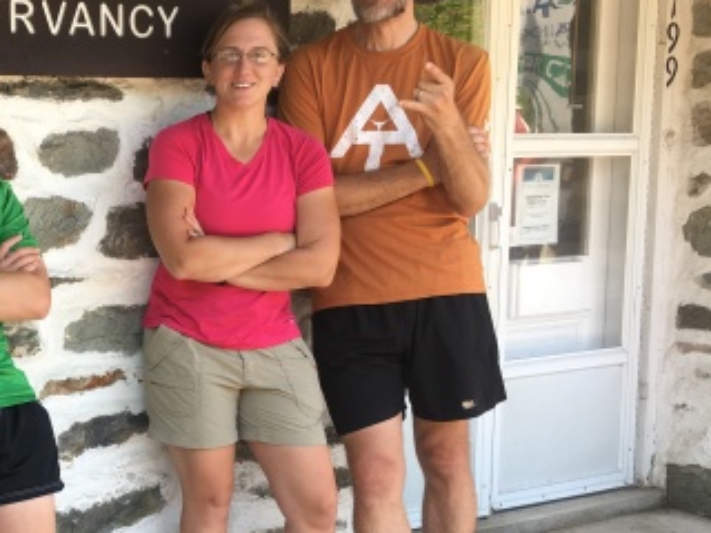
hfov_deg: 31.0
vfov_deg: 25.2
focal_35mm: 58
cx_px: 11
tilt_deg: -8.0
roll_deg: +2.0
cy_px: 335
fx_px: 1191
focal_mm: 4.15
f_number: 2.2
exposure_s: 1/120
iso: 25
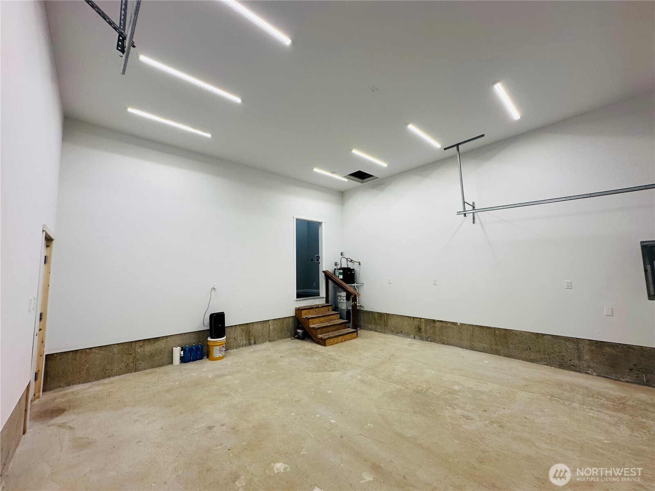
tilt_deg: +6.3
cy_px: 246
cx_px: 328
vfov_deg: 85.7
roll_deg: +1.1
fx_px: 265
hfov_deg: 102.1
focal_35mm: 14
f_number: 2.2
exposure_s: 1/120
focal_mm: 2.22
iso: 64
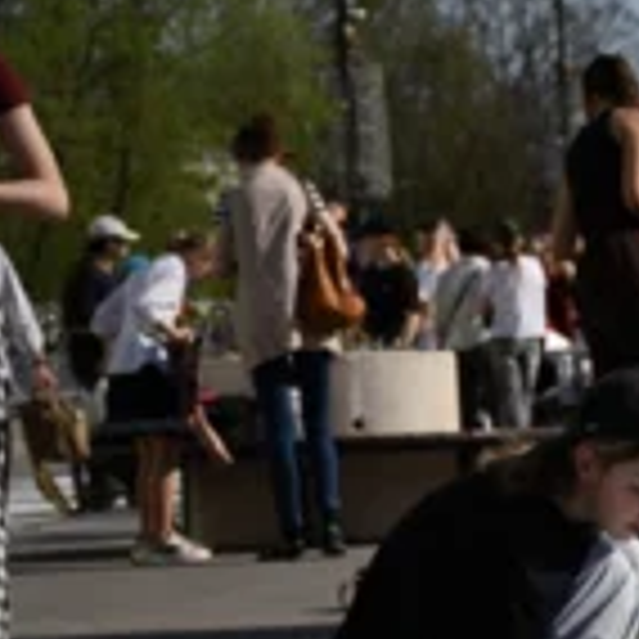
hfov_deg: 6.4
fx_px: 5618
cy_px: 448
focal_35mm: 269
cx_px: 886
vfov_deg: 6.5
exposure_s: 1/2000
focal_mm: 75
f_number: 5
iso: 200
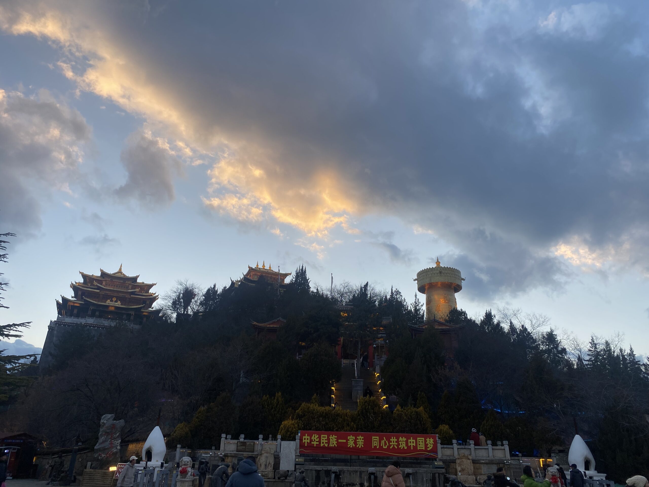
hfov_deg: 67.3
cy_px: 244
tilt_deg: +25.5
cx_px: 324
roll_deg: -1.8
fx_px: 487
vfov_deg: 53.1
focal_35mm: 26
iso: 32
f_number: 1.8
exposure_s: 1/407
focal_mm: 4.25
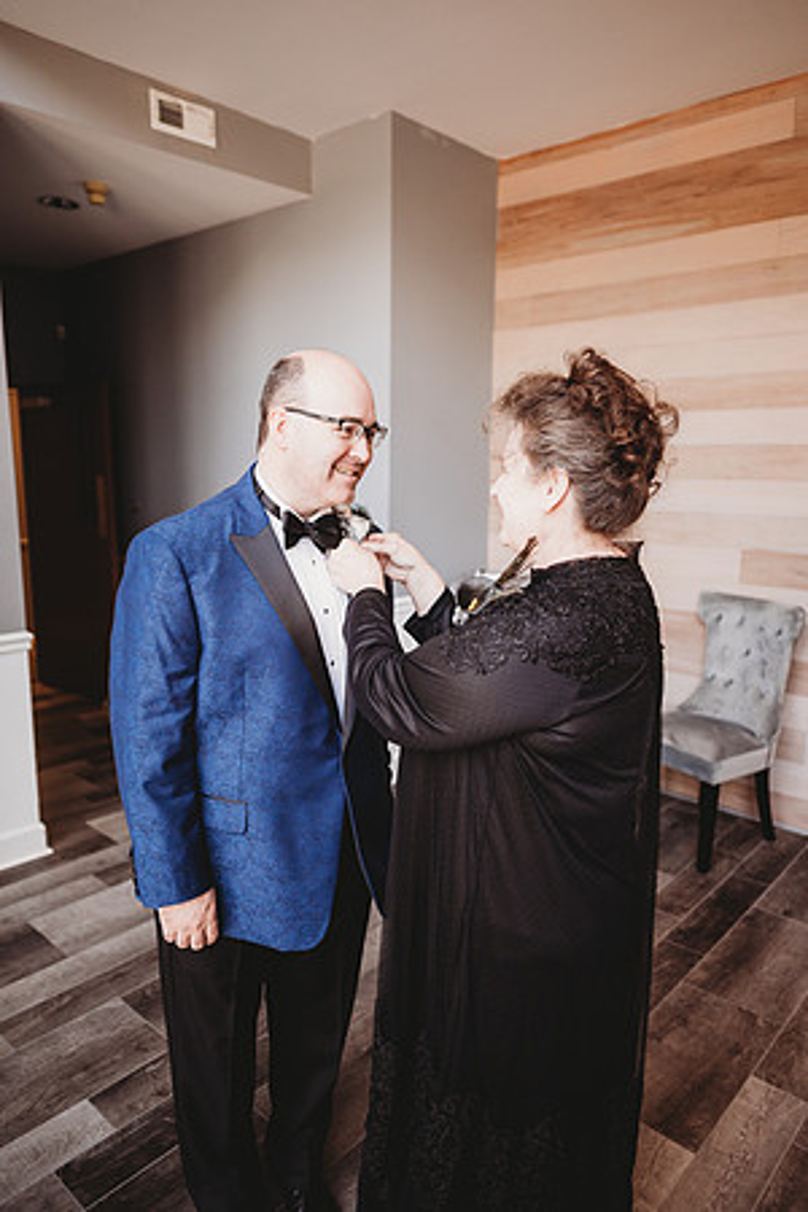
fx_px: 808
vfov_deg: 73.7
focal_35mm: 24
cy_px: 606
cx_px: 404
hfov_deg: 53.1
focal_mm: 24
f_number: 1.8
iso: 400
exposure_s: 1/320
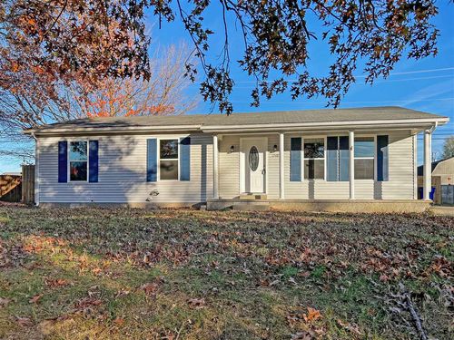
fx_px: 341
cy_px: 170
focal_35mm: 26
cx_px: 227
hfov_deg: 67.3
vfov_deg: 53.1
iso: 50
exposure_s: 1/2123
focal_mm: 5.7
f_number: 1.5
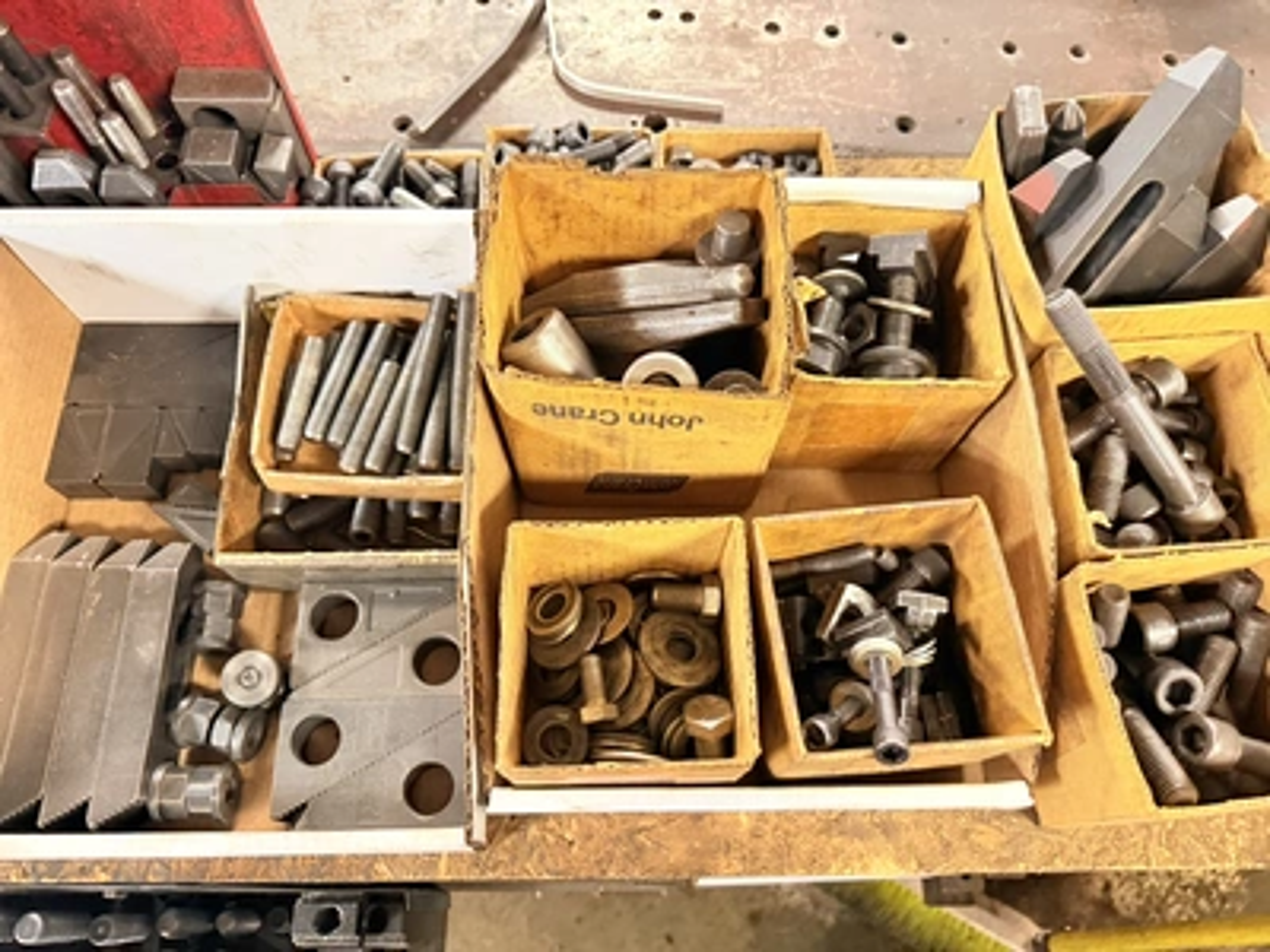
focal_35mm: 24
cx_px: 635
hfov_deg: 71.6
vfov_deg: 56.8
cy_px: 476
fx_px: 881
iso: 320
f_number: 1.78
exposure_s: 1/60
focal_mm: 6.76
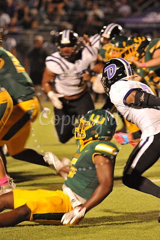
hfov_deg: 3.9
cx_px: 80
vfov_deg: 5.9
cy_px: 120
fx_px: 2336
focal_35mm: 350
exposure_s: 1/200
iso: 6400
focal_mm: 350
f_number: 6.3
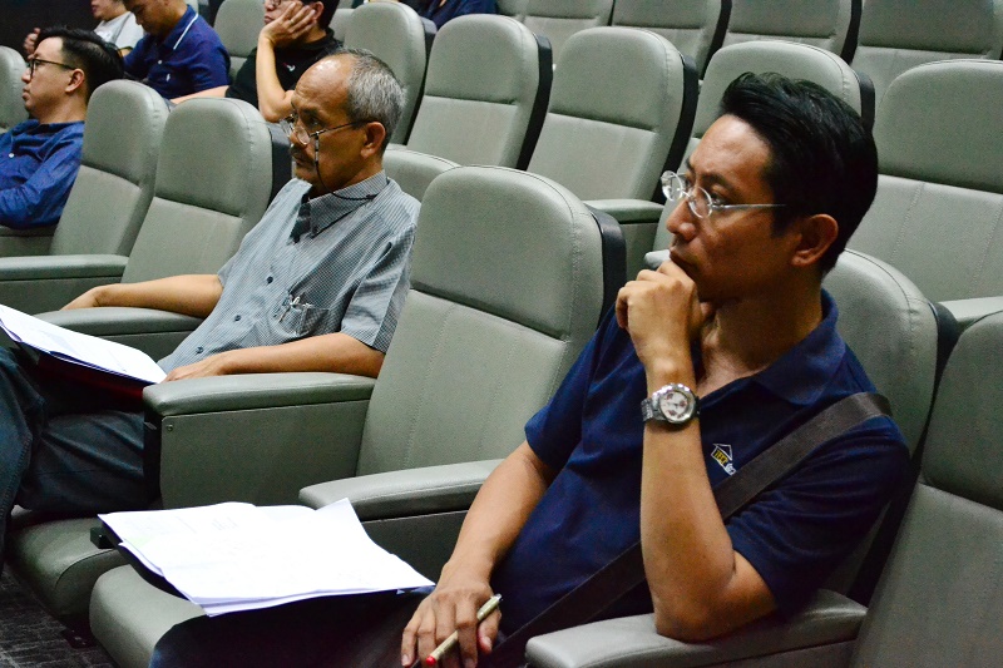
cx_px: 502
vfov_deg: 21.6
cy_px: 334
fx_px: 1755
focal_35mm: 63
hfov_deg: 31.9
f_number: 5.3
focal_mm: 42
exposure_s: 1/50
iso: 6400
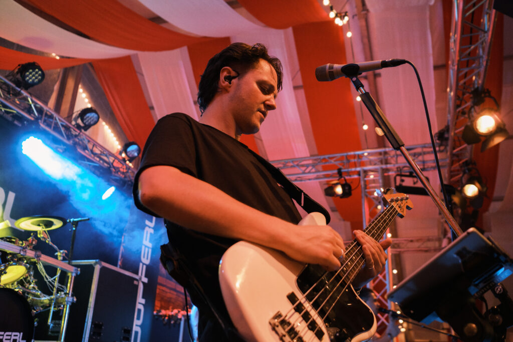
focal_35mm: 35
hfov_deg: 54.4
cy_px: 171
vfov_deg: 37.9
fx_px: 499
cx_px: 256
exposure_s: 1/100
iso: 3200
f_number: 2.8
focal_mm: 23
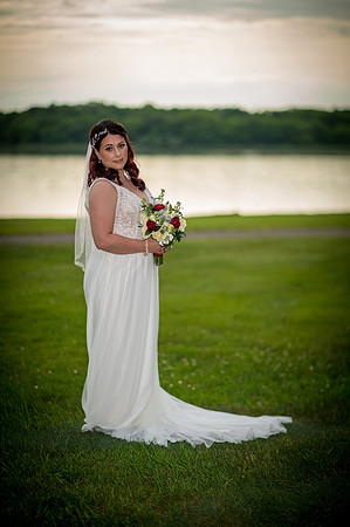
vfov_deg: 23.9
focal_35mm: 85
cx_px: 175
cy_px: 264
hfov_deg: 16.0
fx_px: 1242
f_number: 1.4
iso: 100
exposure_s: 1/1000
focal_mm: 85
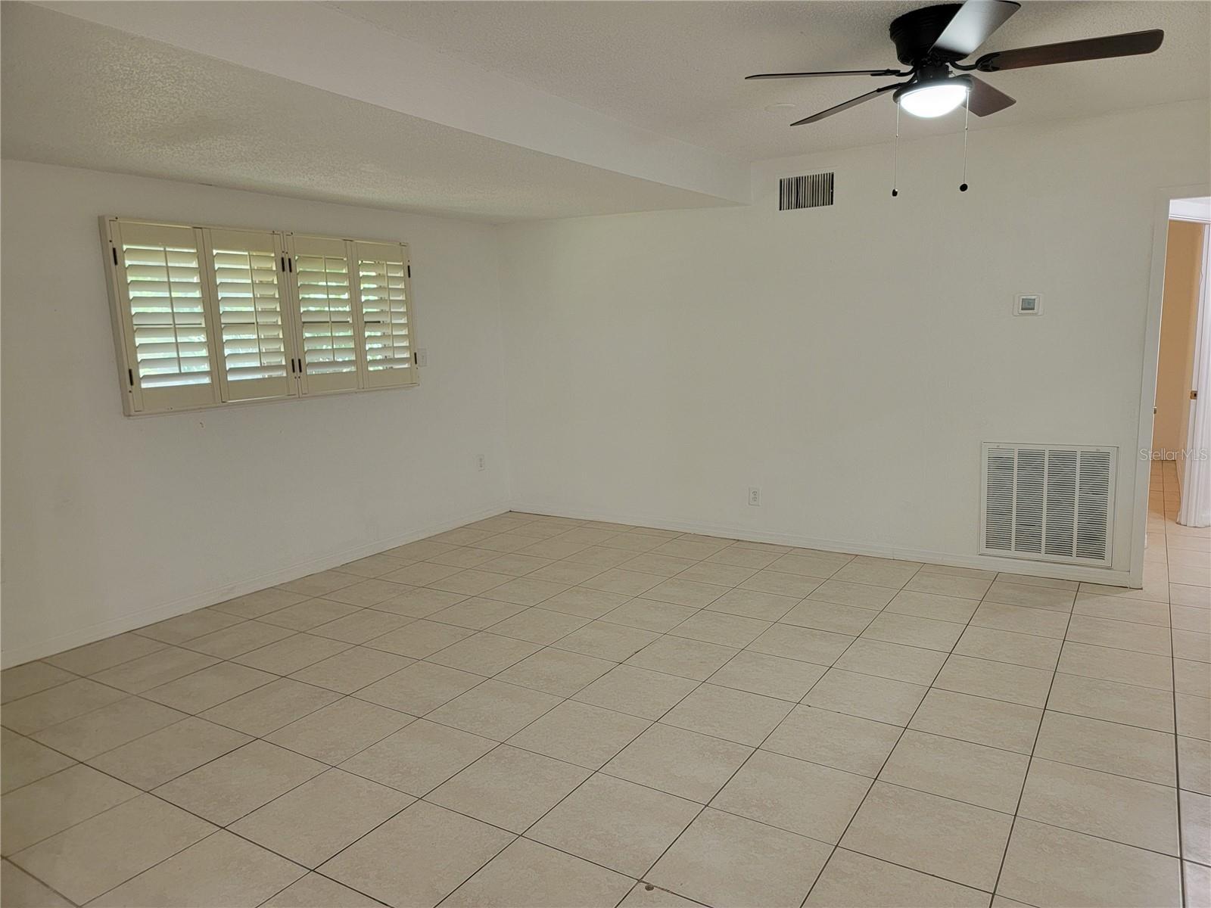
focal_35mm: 24
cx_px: 606
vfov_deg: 56.8
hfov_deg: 71.6
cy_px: 454
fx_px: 840
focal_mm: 6.7
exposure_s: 1/60
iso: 200
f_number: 1.8
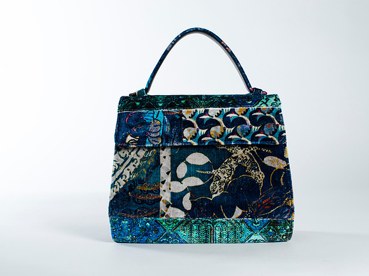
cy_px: 138
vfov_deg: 26.6
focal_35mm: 55
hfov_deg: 35.0
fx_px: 585
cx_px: 184
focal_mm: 50
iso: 200
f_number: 7.1
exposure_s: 1/200
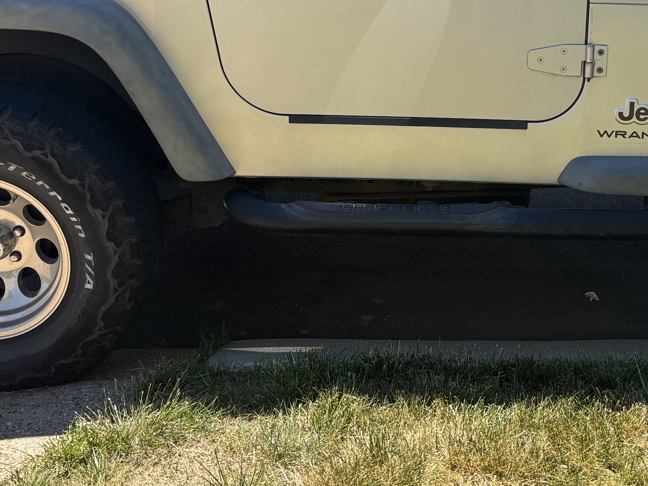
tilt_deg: -19.3
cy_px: 53
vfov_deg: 22.1
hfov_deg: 29.5
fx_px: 1217
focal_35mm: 65
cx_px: 466
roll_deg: -1.6
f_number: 1.6
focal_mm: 5.96
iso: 50
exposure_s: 1/1344
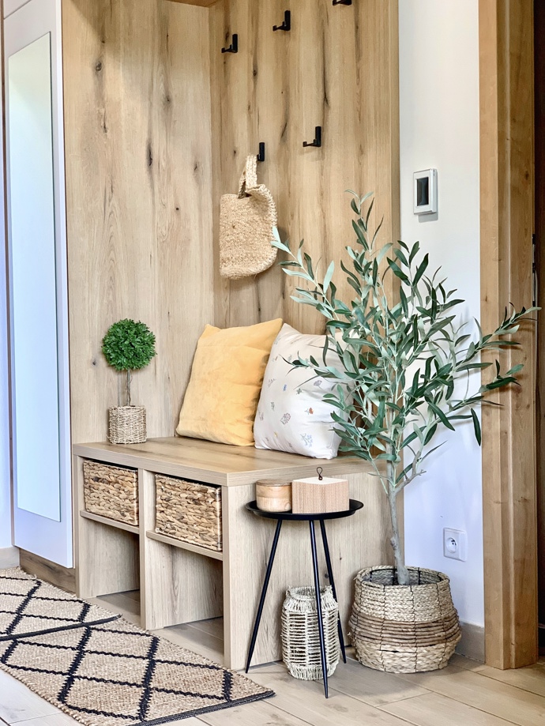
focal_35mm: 52
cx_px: 272
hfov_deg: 28.1
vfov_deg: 36.8
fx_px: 1091
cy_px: 363
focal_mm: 6
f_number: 2.4
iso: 80
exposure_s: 1/50
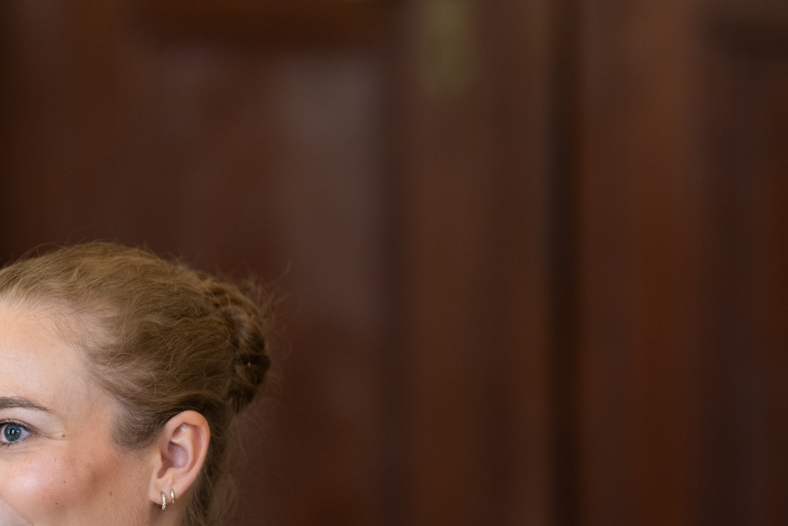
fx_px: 4924
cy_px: 442
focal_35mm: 225
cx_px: -240
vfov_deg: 6.1
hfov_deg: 9.0
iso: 500
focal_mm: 85
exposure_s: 1/125
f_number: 1.8
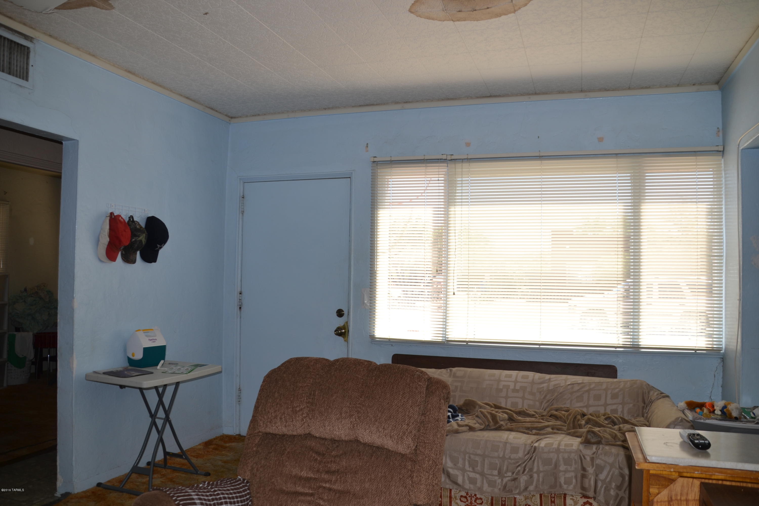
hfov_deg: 67.4
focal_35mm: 27
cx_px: 380
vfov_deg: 47.9
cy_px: 253
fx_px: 569
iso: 100
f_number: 4
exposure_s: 1/200
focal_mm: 18
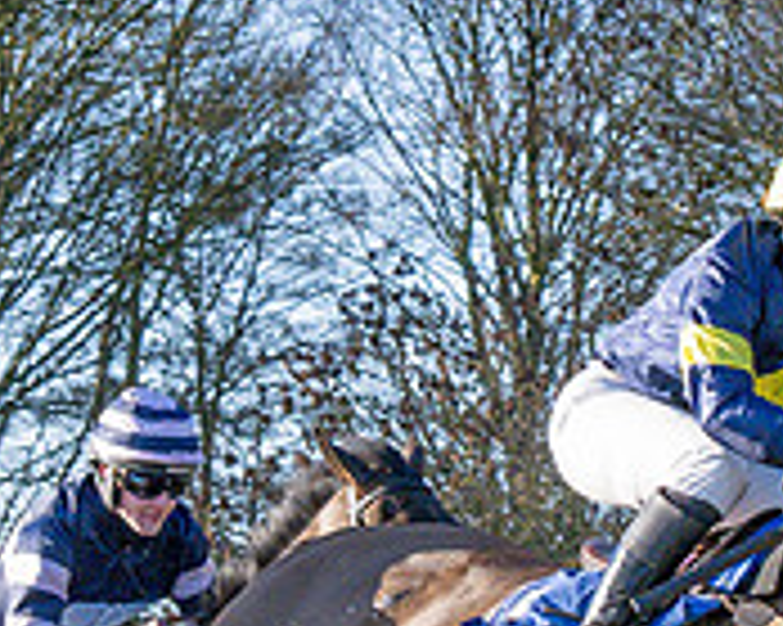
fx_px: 5929
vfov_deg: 6.0
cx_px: 1069
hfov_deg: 7.5
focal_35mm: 256
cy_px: 979
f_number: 5
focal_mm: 35
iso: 400
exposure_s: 1/1250
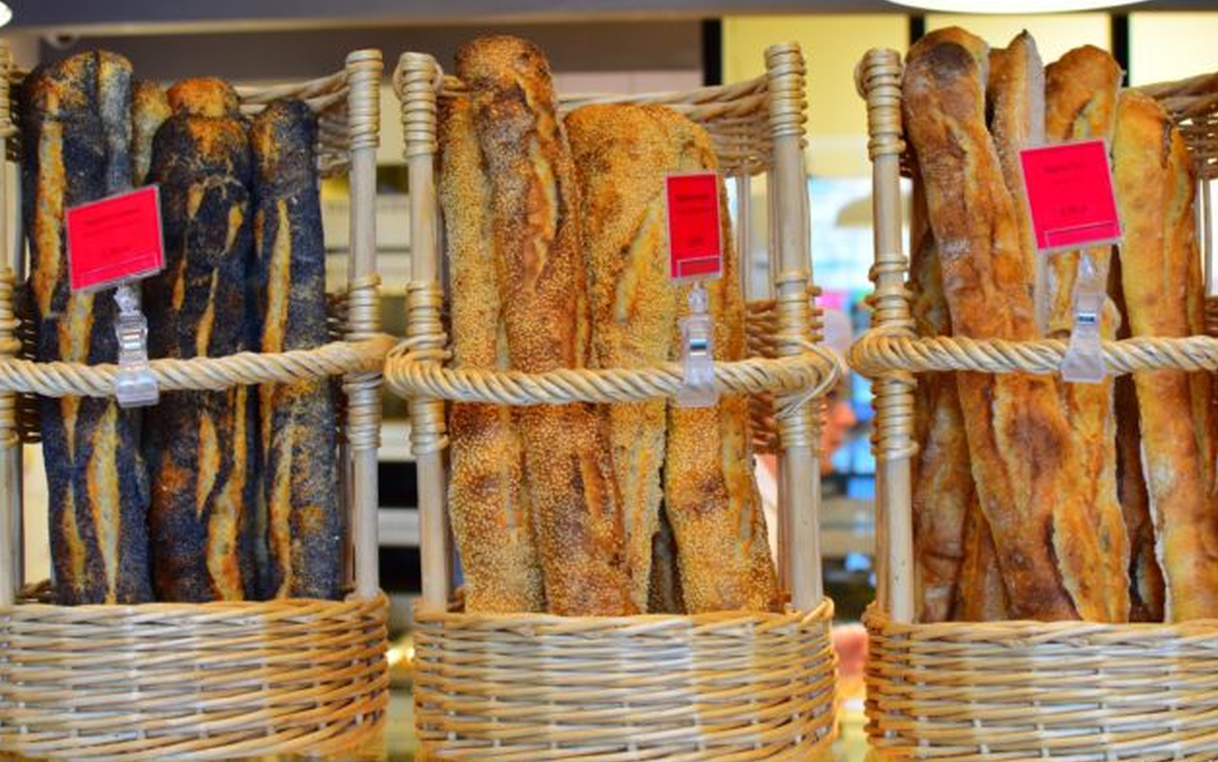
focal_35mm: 55
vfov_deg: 23.8
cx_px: 599
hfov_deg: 37.2
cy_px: 365
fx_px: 1810
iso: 1000
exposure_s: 1/100
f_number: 4.5
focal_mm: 35
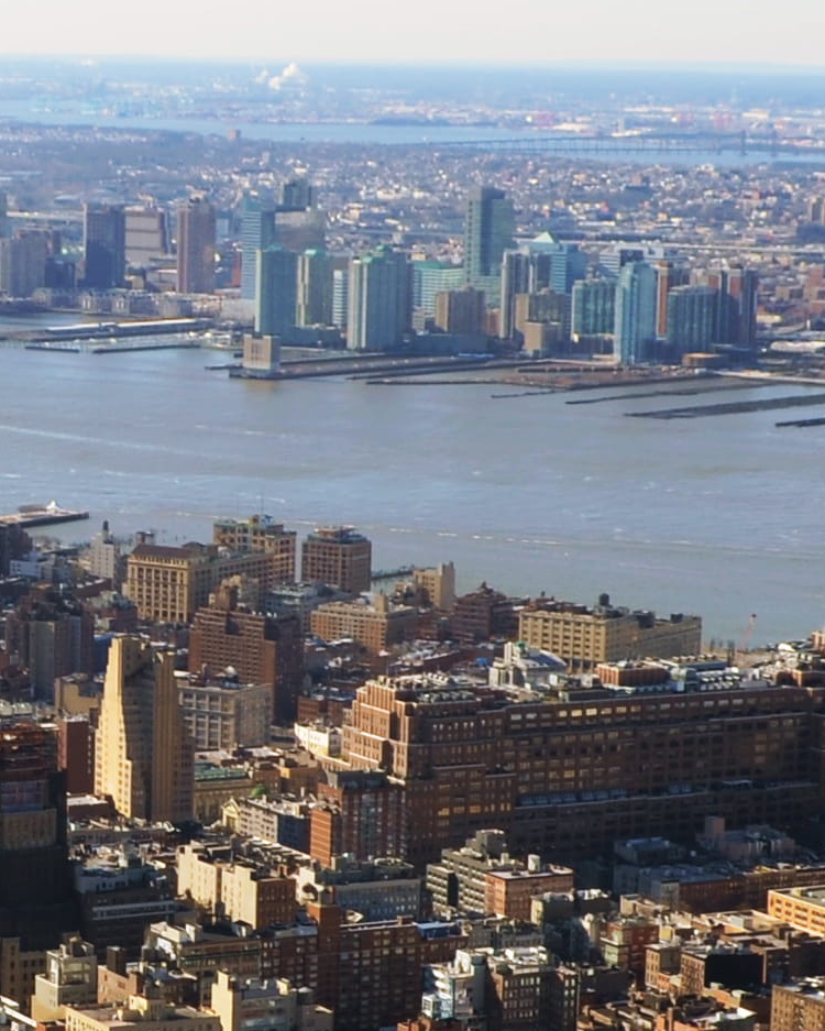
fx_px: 4058
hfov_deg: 11.6
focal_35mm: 133
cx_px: 124
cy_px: 877
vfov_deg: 14.4
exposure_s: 1/250
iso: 110
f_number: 8
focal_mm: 18
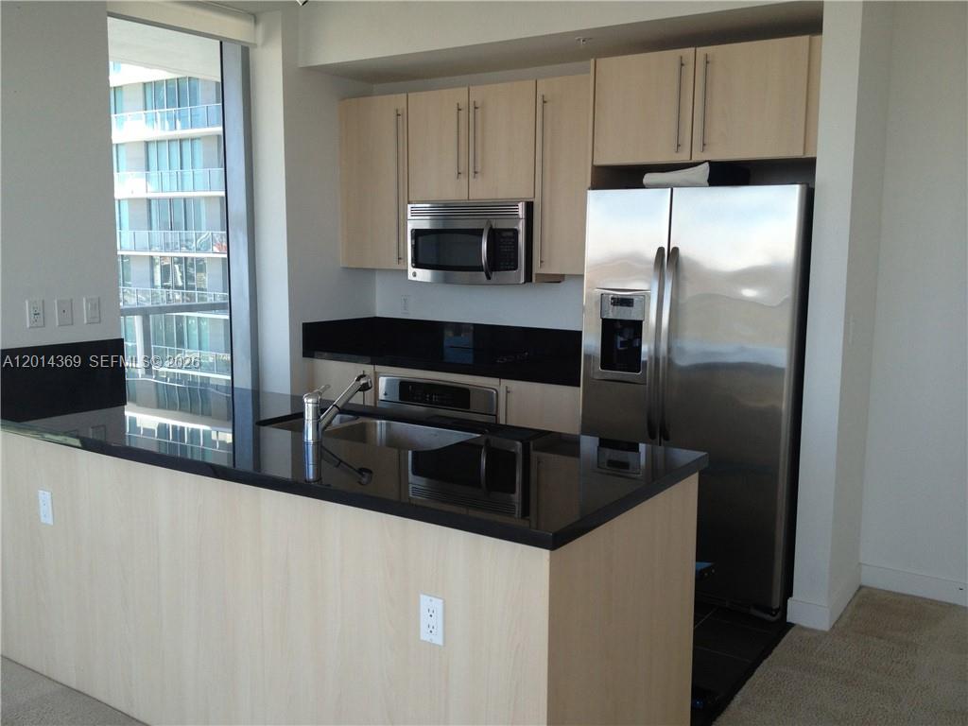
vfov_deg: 40.7
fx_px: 979
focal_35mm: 35
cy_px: 363
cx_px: 484
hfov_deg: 52.6
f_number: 2.4
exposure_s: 1/206
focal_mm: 4.28
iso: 50
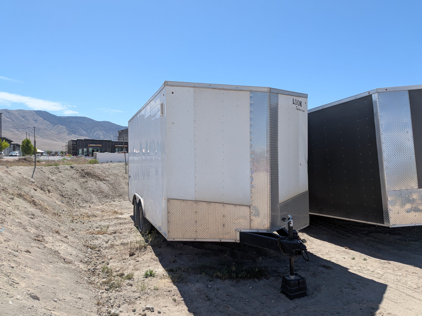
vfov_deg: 56.8
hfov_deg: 71.6
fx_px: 293
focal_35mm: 24
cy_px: 158
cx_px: 211
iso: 32
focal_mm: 4.53
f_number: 1.7
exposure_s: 1/1277
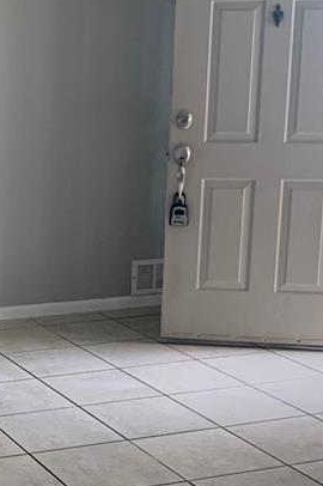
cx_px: -87
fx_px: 1078
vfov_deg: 25.3
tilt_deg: -13.1
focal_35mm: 80
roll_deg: +0.7
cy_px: 303
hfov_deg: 16.2
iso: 100
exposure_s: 1/120
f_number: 1.8
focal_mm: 4.25
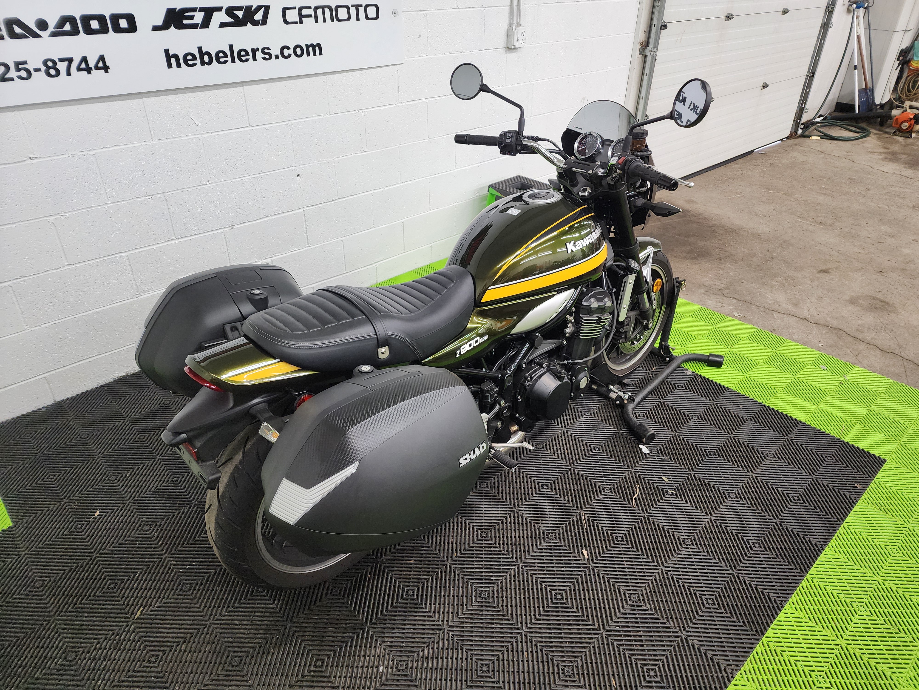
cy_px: 345
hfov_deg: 73.9
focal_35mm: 23
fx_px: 611
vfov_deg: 58.9
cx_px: 460
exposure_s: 1/120
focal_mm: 6.4
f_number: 1.8
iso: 320
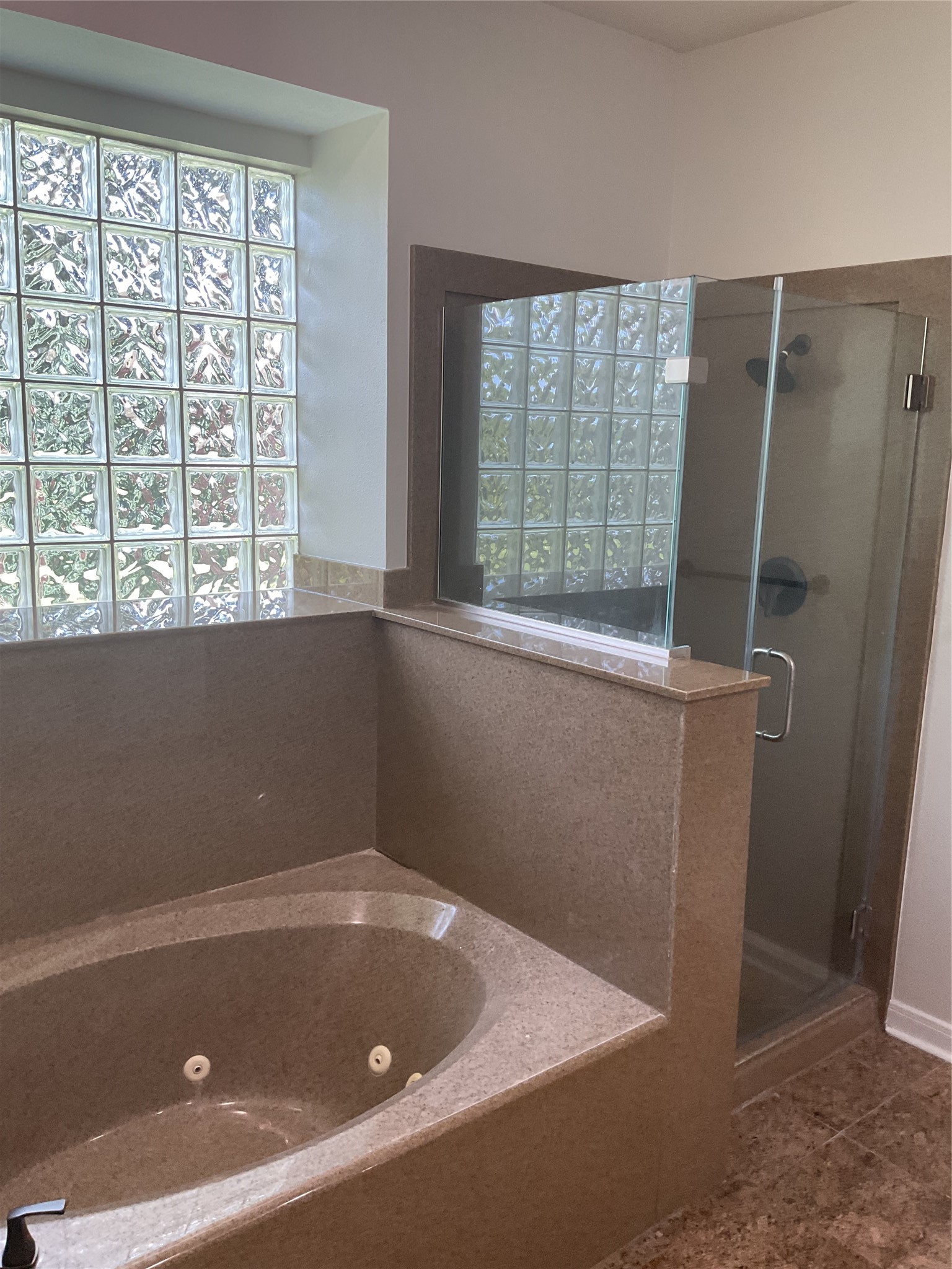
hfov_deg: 48.2
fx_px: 1063
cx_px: 476
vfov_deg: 61.7
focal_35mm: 29
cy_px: 634
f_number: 1.8
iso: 64
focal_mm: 3
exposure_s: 1/120
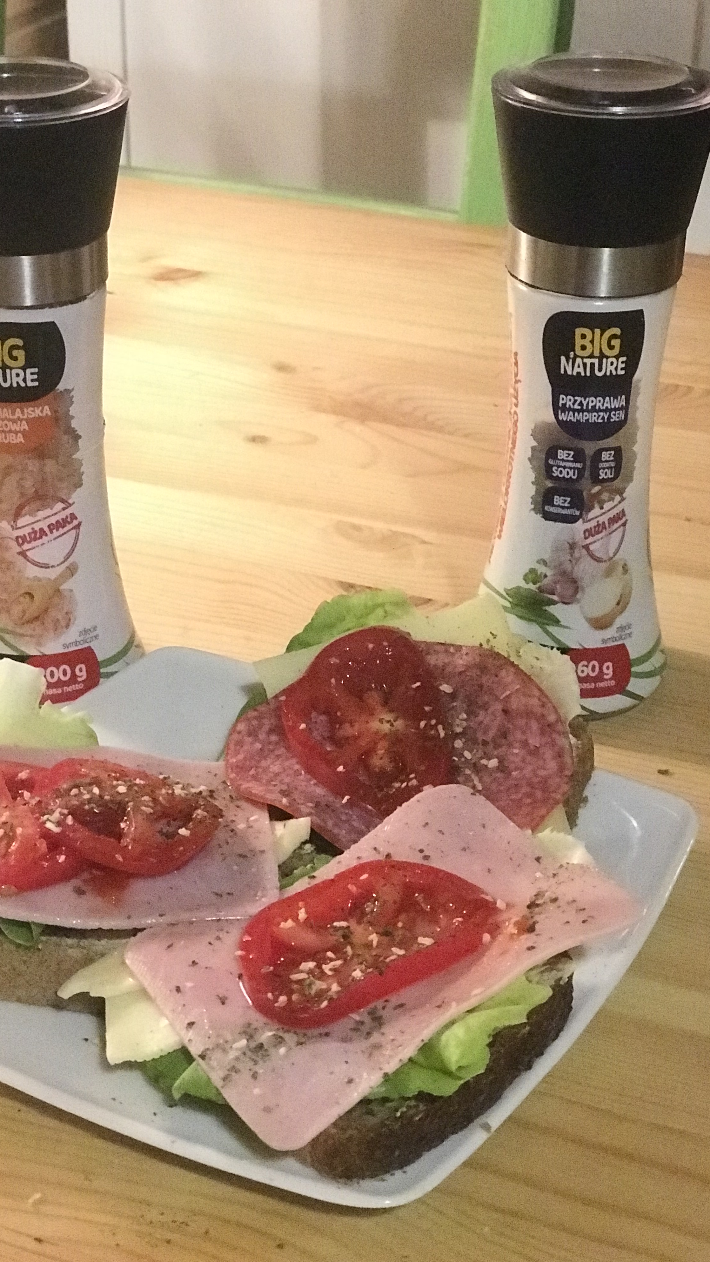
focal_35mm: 63
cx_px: 294
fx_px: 2108
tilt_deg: -28.9
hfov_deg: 19.1
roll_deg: +1.0
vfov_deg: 33.3
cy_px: 639
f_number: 2.8
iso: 1250
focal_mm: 6.6
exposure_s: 1/99
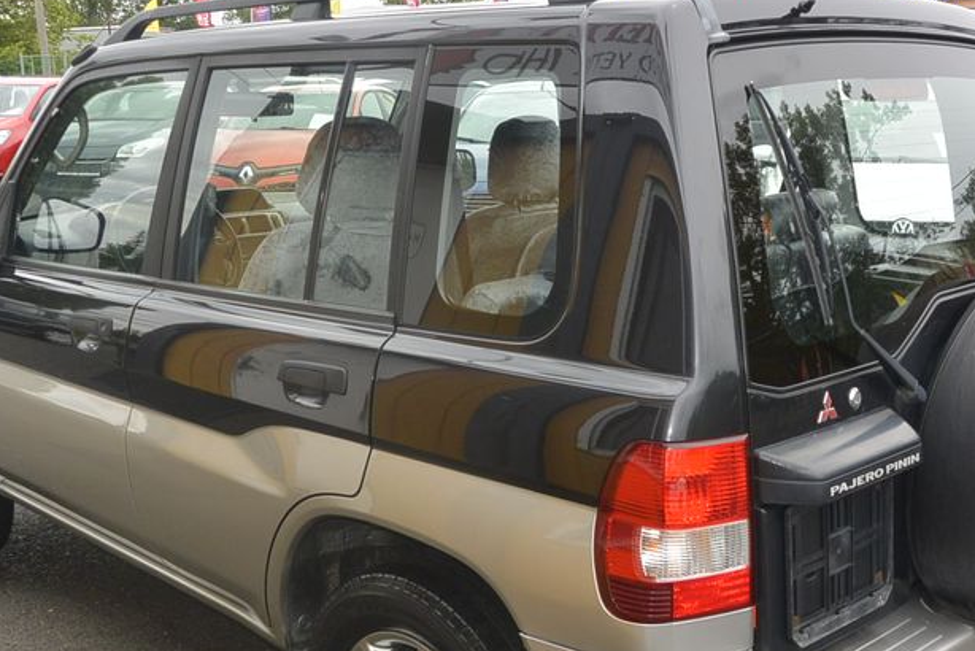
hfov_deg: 43.5
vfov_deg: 29.6
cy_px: 445
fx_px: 1219
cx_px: 530
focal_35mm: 45
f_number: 5.6
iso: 160
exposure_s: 1/250
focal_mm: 10
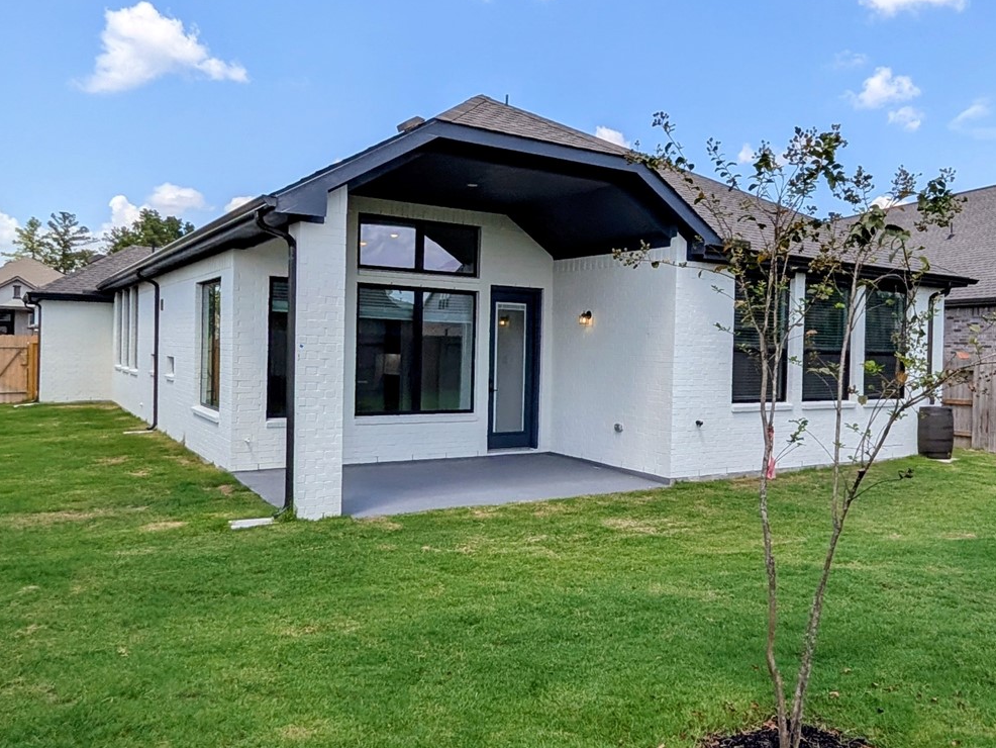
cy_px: 360
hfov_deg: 64.3
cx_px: 629
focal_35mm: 27
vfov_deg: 51.4
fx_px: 777
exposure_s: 1/1203
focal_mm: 1.54
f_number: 2.2
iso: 29
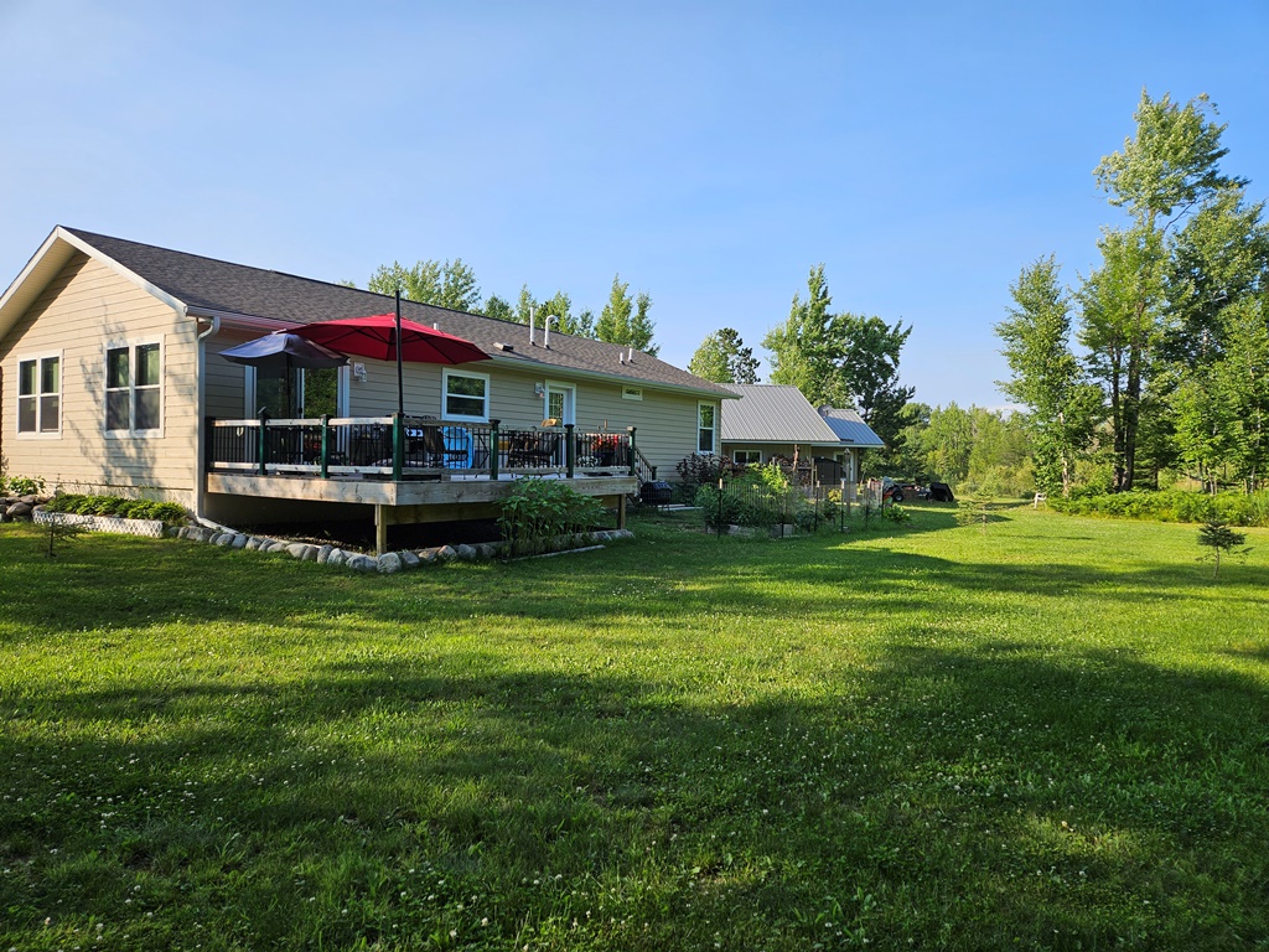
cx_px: 634
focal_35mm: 23
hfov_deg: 73.9
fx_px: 843
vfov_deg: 58.9
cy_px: 476
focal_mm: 5.4
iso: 25
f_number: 1.8
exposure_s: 1/1002
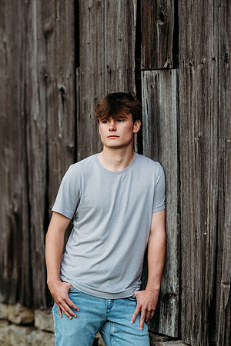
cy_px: 173
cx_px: 116
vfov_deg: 15.2
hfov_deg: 10.2
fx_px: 1299
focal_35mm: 135
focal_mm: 135
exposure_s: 1/400
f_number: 2
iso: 160
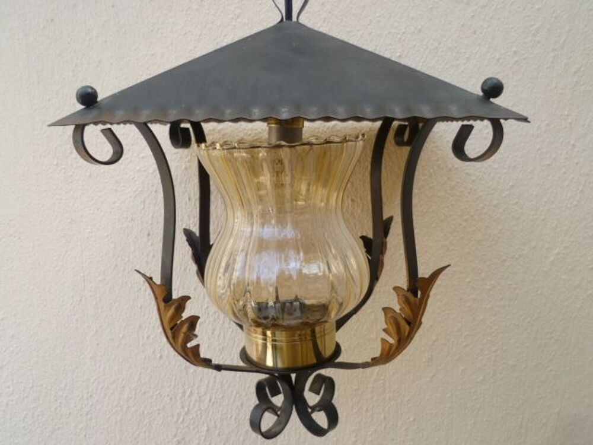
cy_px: 222
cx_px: 296
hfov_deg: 56.8
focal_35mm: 32
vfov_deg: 44.2
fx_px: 548
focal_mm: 5.7
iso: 80
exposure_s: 1/200
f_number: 3
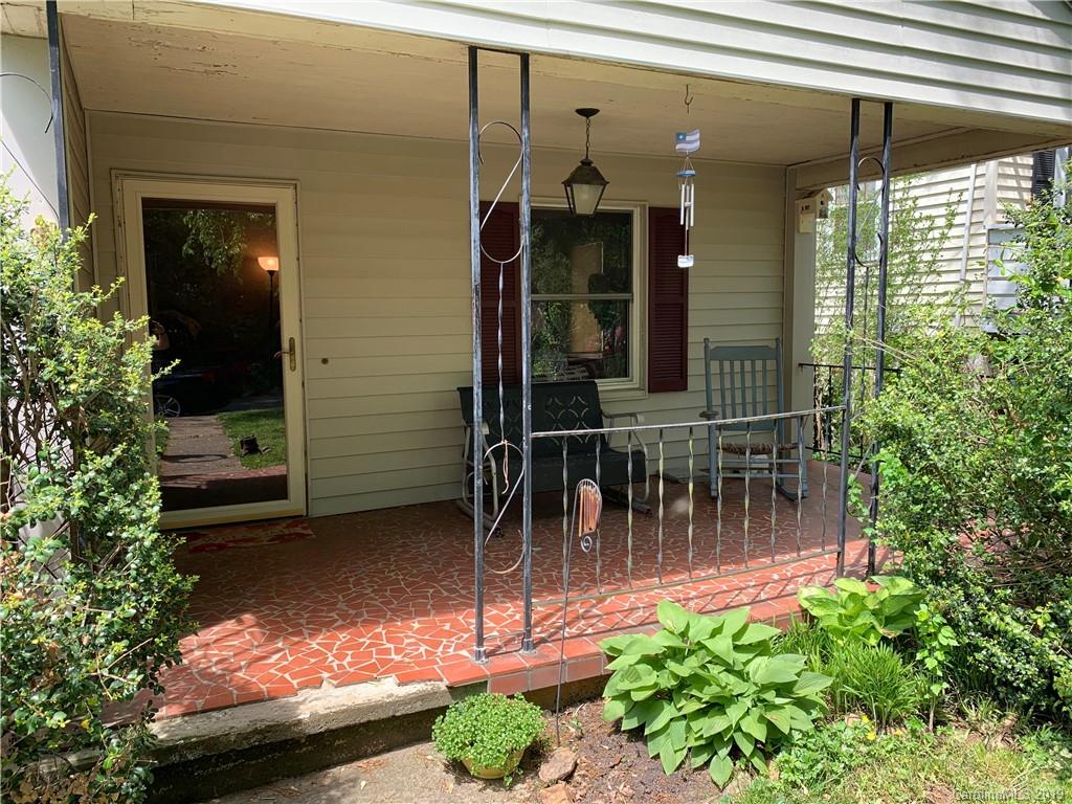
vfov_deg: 53.1
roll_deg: +0.2
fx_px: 805
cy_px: 402
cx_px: 536
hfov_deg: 67.3
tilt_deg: -6.1
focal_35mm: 26
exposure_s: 1/300
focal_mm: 4.25
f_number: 1.8
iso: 25
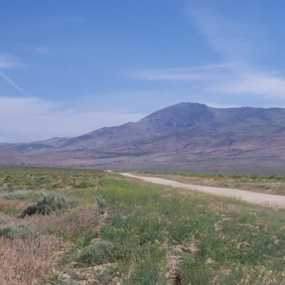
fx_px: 717
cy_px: 167
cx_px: 261
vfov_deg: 22.5
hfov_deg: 21.9
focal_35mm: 77
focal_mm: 8
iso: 100
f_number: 5.6
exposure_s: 1/750
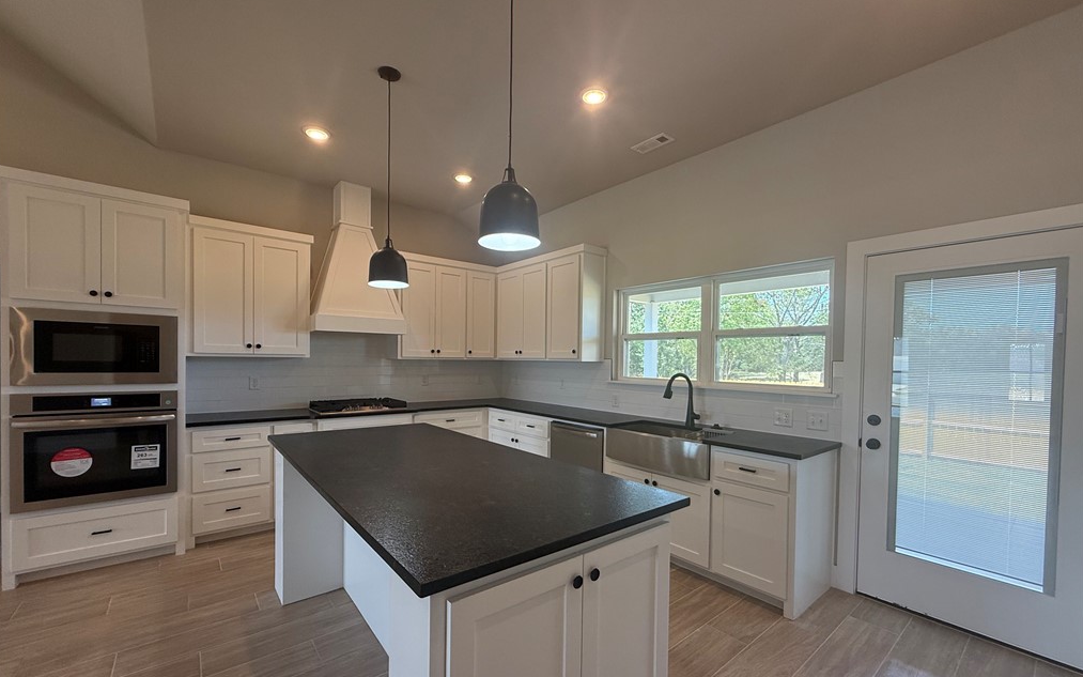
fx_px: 443
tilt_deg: -0.5
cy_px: 369
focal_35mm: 15
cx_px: 540
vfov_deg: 74.6
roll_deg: -1.7
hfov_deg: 101.5
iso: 125
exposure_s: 1/120
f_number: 2.2
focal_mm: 2.22
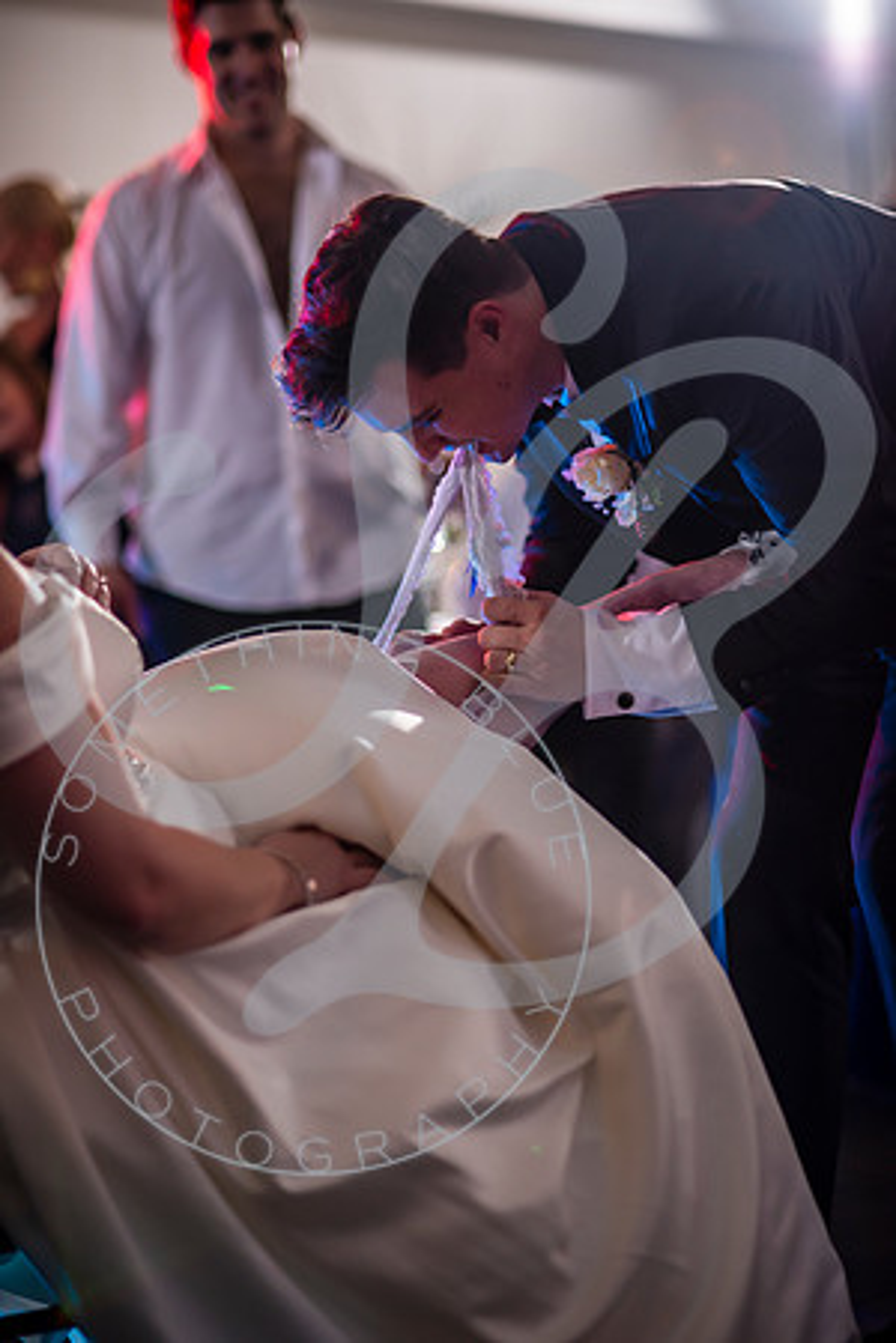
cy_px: 672
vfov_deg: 23.9
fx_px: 3173
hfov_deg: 16.1
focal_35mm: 85
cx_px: 448
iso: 400
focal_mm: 85
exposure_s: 1/200
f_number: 1.8
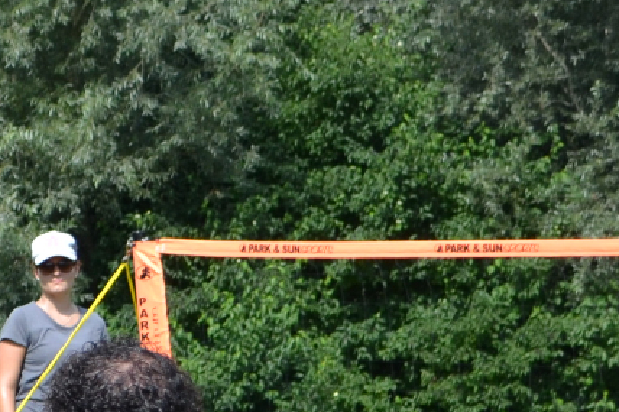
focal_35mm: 244
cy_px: 449
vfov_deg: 5.6
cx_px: -561
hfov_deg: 8.1
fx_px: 4194
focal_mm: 34
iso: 400
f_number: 5.6
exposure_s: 1/1250
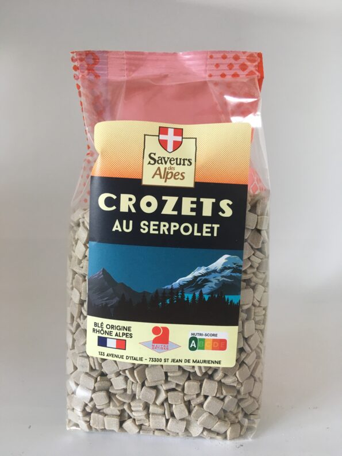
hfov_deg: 48.2
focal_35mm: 29
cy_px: 228
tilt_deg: -11.7
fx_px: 382
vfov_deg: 61.7
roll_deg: +1.5
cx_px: 171
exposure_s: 1/33
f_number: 2.2
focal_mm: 4.15
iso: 100
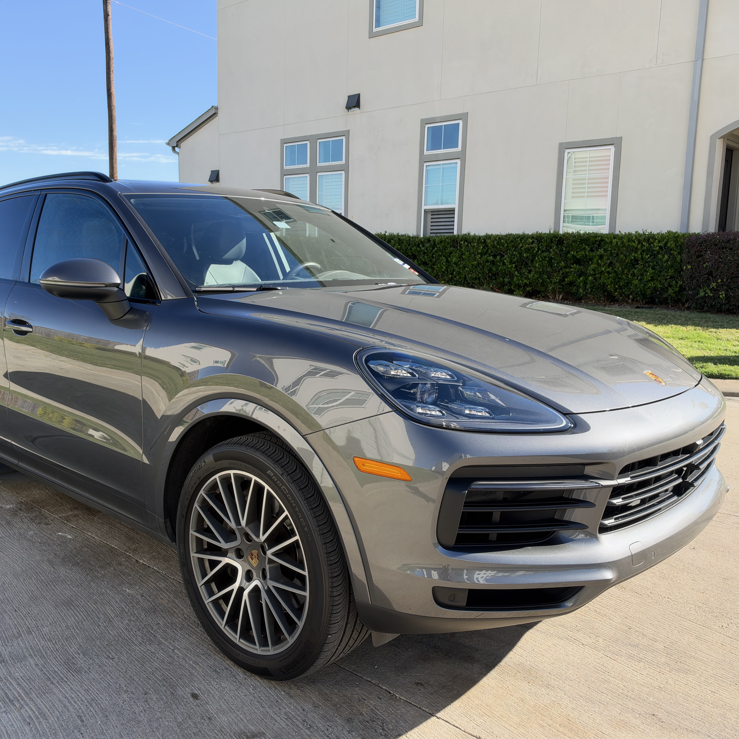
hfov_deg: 55.4
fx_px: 700
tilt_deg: -9.8
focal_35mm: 29
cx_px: 318
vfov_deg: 55.6
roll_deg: -0.2
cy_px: 368
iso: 80
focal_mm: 6.93
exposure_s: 1/1838
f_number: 1.8
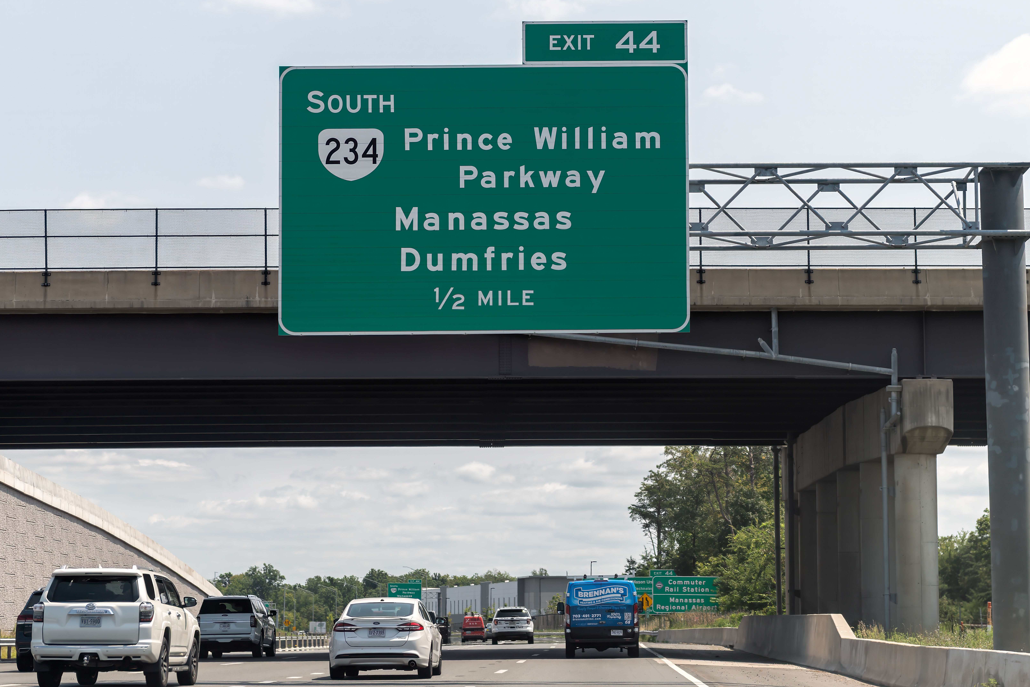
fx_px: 2575
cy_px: 304
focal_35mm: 90
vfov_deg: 15.2
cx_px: 543
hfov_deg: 22.6
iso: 100
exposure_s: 1/1250
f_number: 2.8
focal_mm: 70
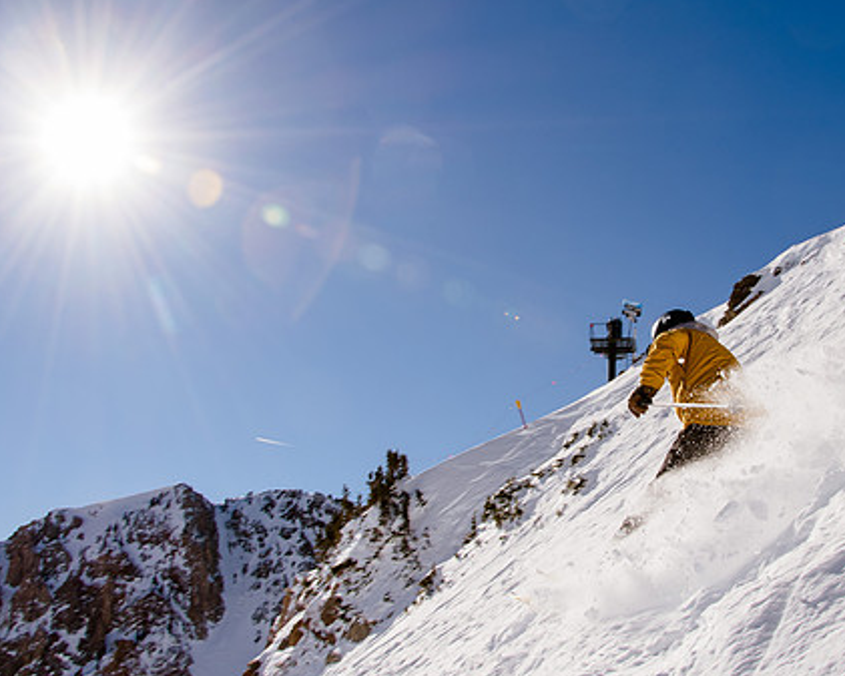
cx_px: 598
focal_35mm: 41
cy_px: 325
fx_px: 1026
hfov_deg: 43.8
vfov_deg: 36.5
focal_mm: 18
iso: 160
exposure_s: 1/500
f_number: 10
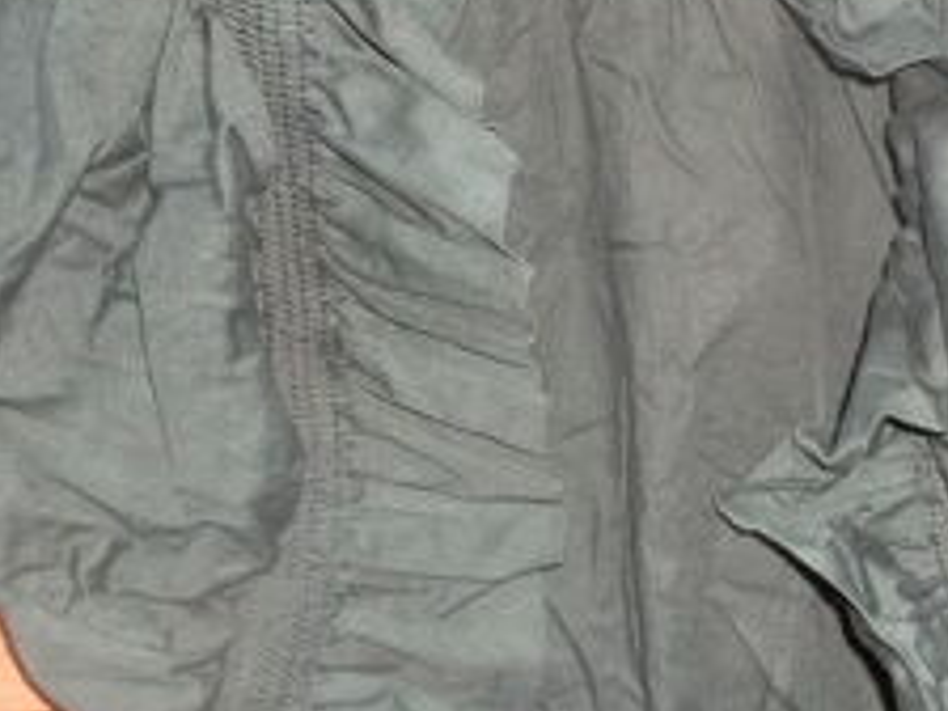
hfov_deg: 32.0
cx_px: 597
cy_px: 326
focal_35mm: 60
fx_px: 1643
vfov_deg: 24.4
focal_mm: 4.1
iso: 240
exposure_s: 1/45
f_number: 3.3
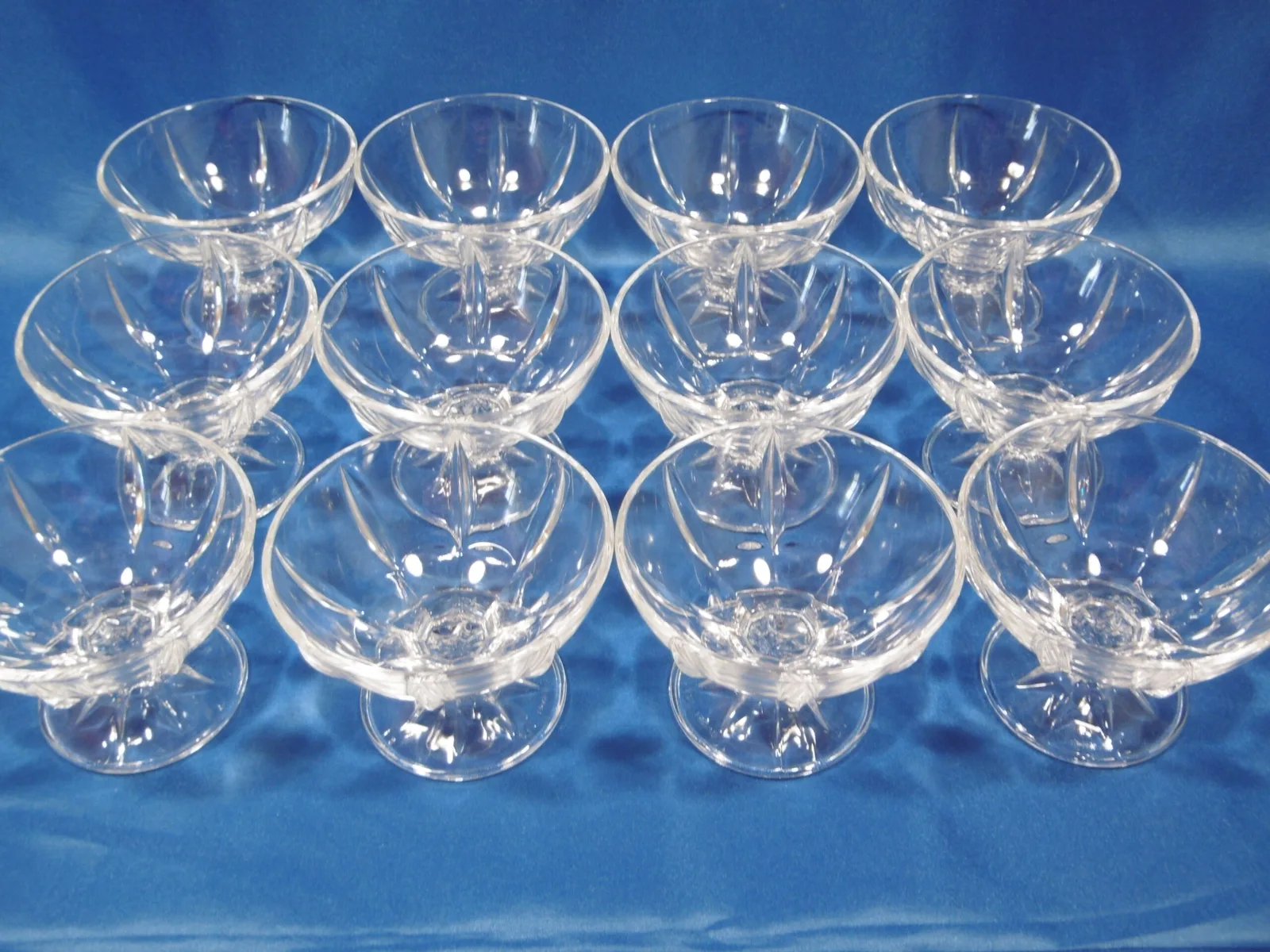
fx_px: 1394
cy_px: 476
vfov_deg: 37.7
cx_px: 635
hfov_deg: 49.0
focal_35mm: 38
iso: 100
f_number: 3.7
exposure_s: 1/6
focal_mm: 6.8
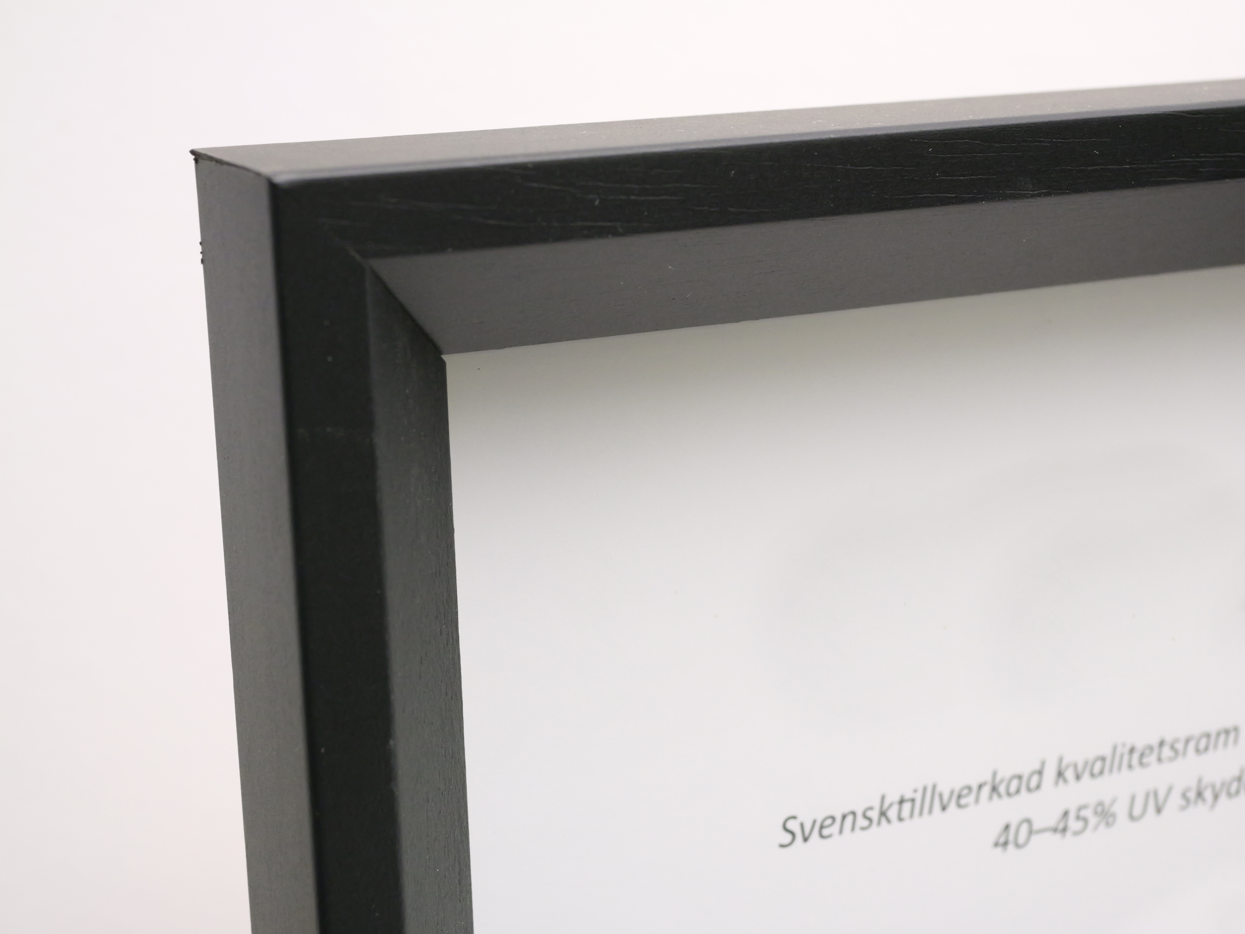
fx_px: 2159
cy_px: 467
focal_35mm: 60
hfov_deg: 32.2
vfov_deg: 24.4
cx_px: 622
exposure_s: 1/100
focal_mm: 30
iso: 2500
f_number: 6.3
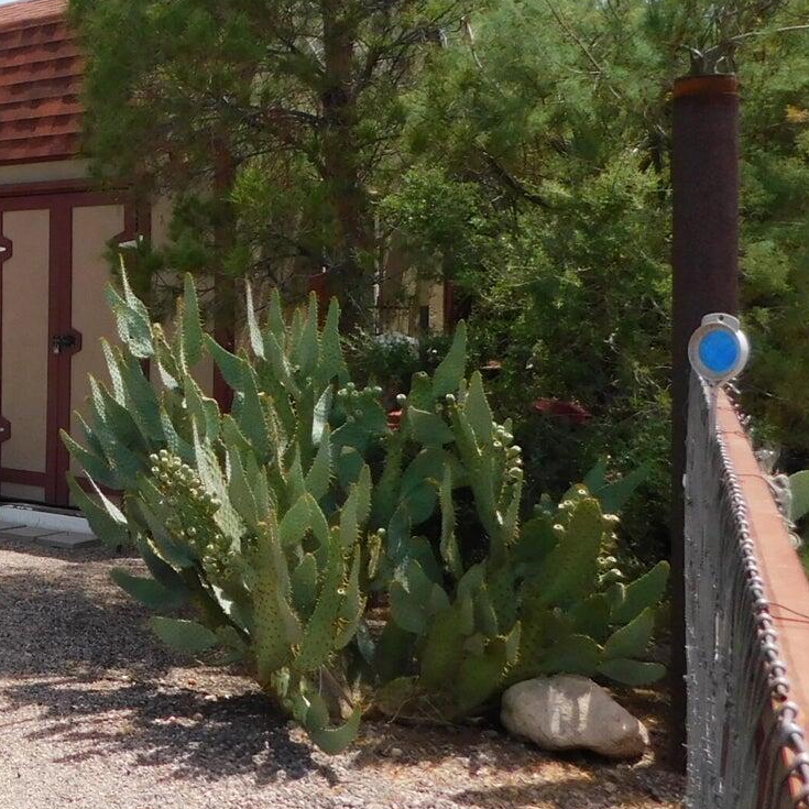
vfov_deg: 29.0
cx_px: -292
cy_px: 309
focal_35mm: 59
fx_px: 1560
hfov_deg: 24.6
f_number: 3
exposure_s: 1/1250
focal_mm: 4
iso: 125
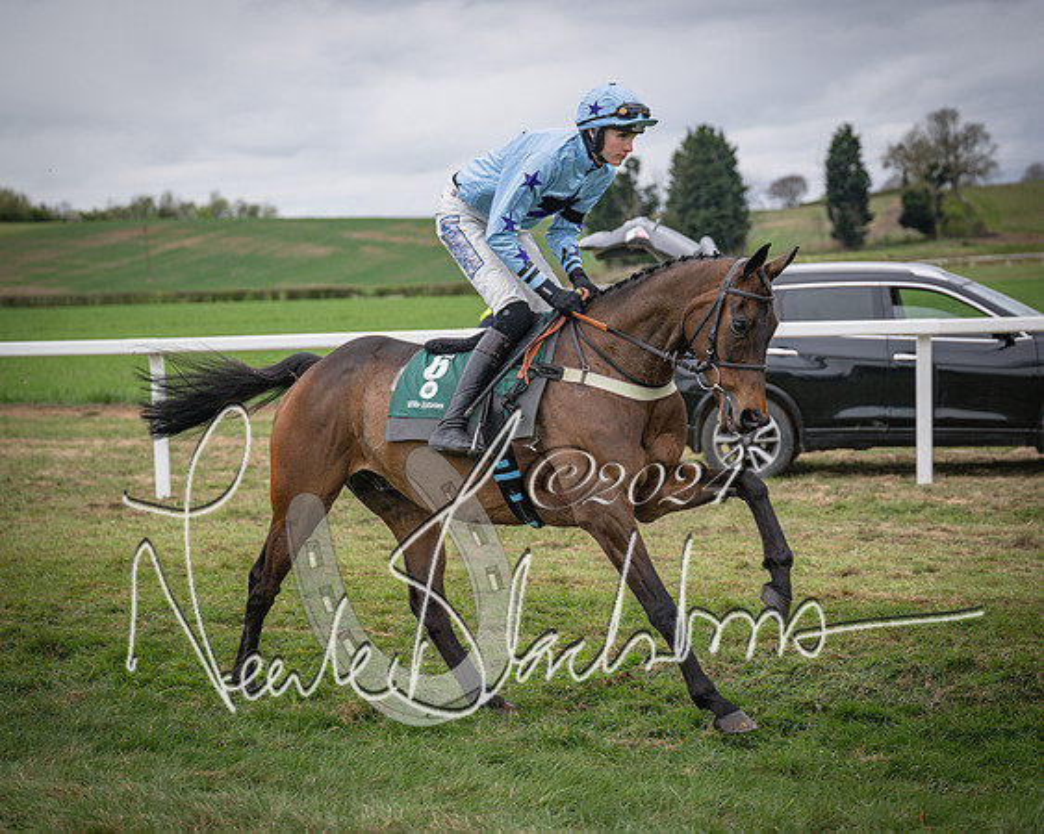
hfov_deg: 20.3
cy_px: 413
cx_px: 560
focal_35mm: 94
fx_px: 2916
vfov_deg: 16.3
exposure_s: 1/1600
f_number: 3.2
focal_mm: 70
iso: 400
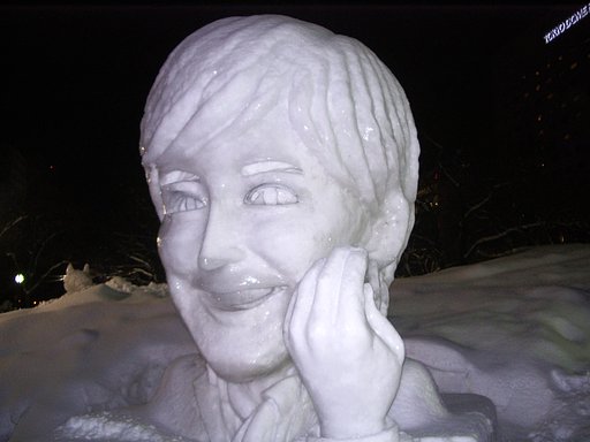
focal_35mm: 35
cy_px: 221
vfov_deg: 40.7
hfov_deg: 52.6
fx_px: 597
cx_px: 295
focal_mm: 5.8
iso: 200
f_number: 2.6
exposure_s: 1/40
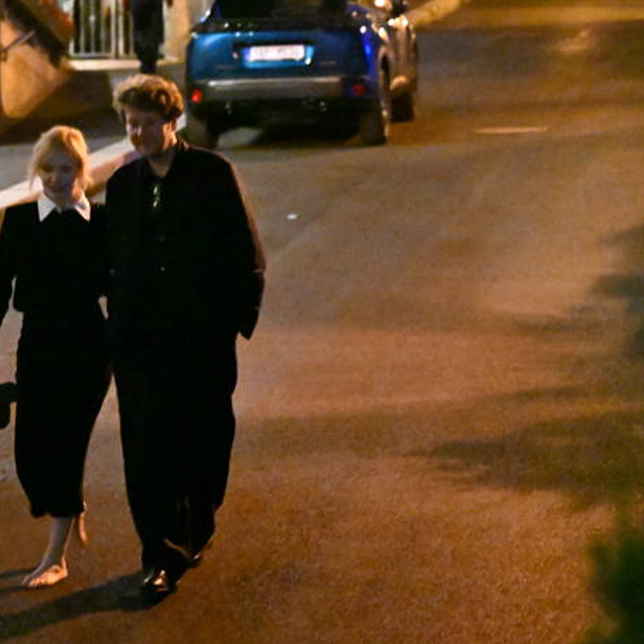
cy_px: 320
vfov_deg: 11.5
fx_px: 3199
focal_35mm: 152
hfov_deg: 11.5
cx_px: 202
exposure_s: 1/60
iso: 51200
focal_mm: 79
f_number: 2.8
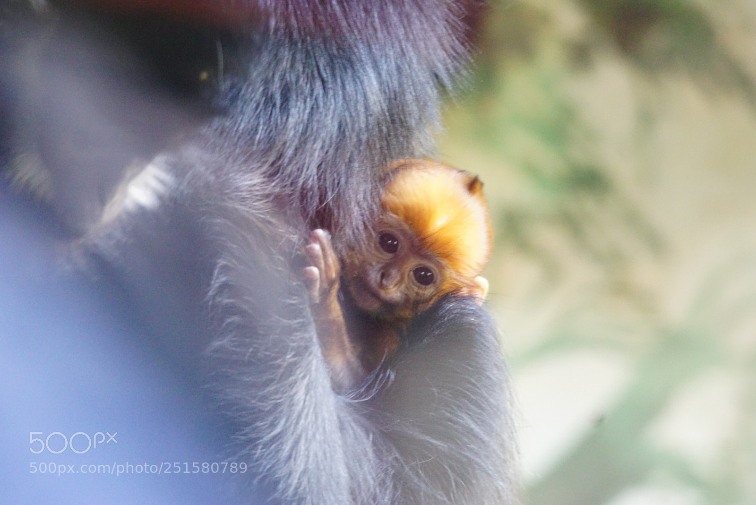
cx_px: 378
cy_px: 252
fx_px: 9456
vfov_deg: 3.1
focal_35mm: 450
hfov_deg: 4.6
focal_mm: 300
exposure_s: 1/20
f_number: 6.3
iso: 3200
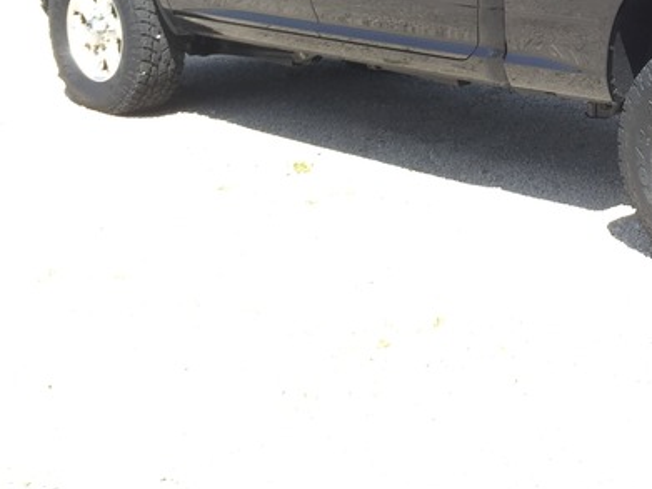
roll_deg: -2.2
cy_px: 53
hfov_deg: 24.6
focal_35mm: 76
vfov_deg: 19.1
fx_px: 1431
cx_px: 640
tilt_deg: -10.4
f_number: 2.2
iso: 32
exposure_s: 1/494
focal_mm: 4.15
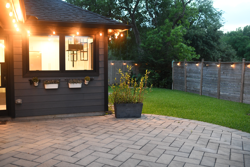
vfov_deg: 37.9
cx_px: 125
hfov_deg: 54.4
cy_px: 84
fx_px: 243
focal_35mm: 35
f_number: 2.5
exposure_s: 1/100
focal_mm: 35
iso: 4000
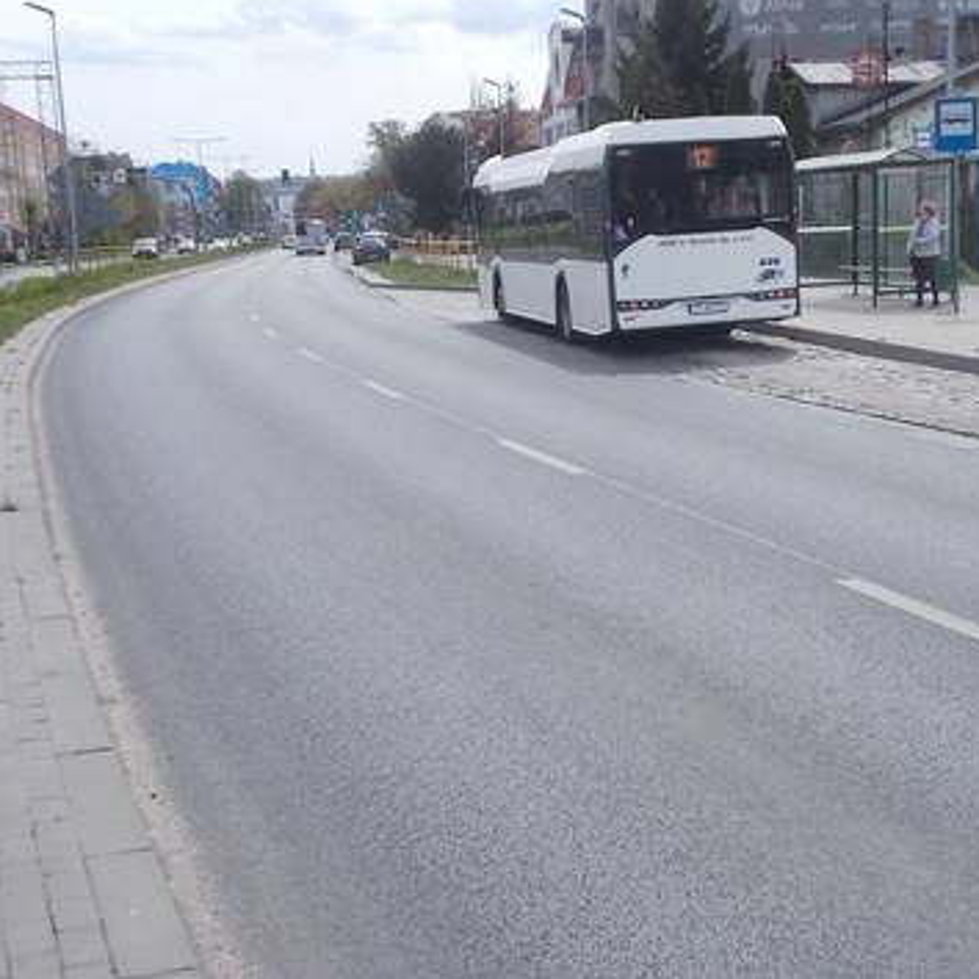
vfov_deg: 31.1
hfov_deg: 30.9
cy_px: 463
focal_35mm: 55
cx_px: 622
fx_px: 1760
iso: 80
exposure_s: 1/500
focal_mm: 7.9
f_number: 4.2
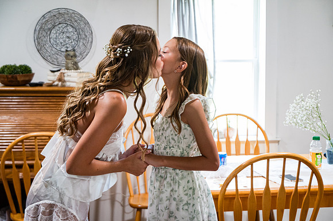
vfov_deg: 22.2
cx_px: 170
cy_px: 108
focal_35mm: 61
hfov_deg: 32.9
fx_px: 564
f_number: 4
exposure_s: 1/125
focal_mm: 59
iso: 4000
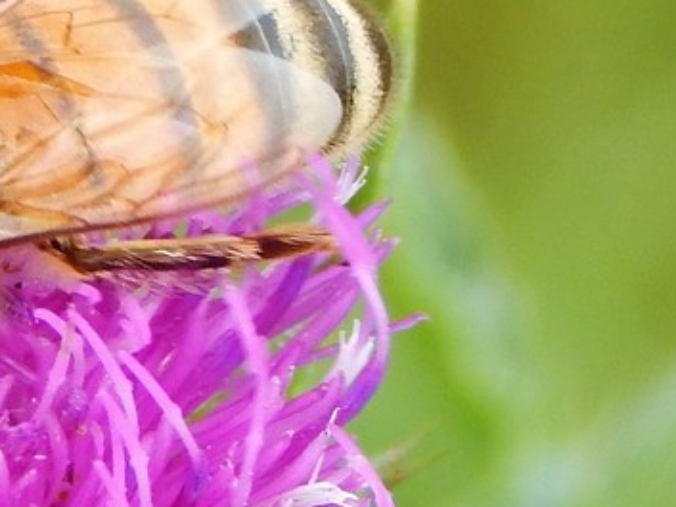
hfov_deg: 5.1
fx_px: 7560
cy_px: 121
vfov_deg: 3.8
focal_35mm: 387
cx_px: 34
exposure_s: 1/125
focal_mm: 28.7
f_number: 5.1
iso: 125
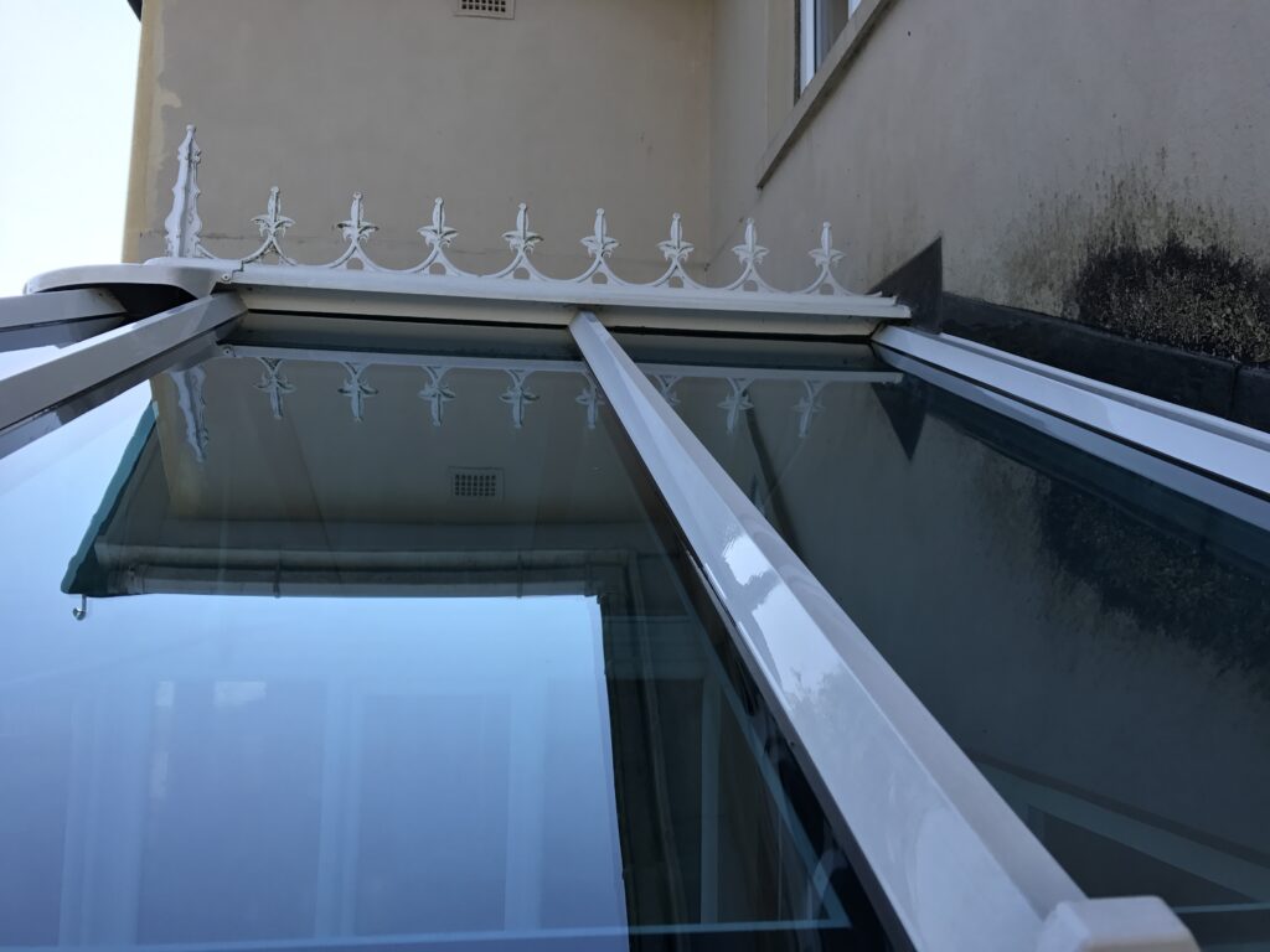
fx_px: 1027
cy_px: 476
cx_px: 635
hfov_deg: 63.4
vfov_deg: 49.7
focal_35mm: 28
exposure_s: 1/577
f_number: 1.8
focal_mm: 3.99
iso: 20
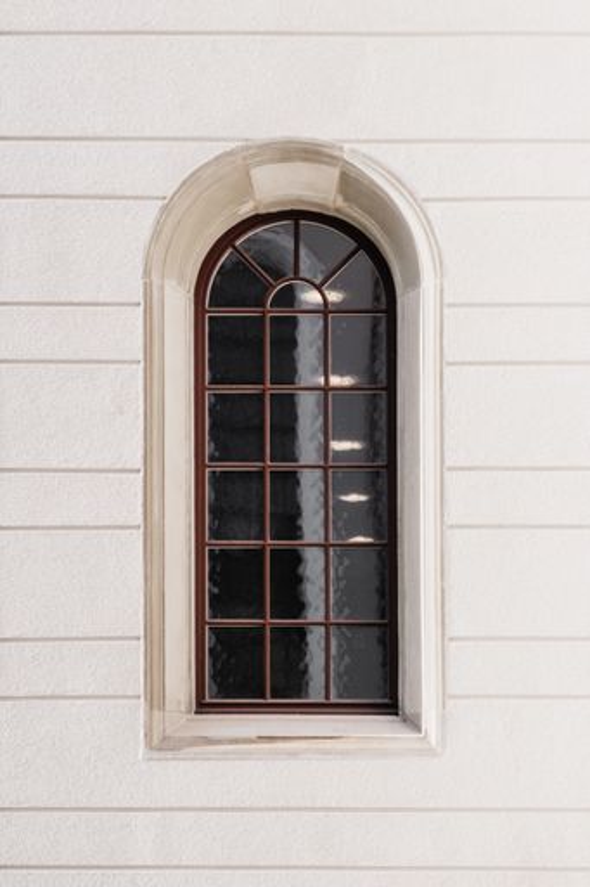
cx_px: 295
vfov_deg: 24.5
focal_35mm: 83
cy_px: 444
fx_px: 2042
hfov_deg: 16.4
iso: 160
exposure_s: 1/640
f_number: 4
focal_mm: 55
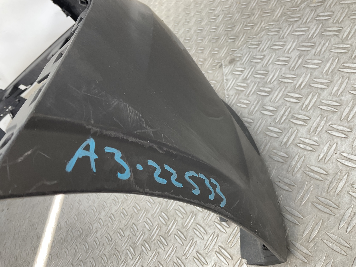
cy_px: 134
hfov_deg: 61.7
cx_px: 178
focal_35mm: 29
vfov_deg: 48.2
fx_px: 298
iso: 25
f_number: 1.8
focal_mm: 3
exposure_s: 1/100
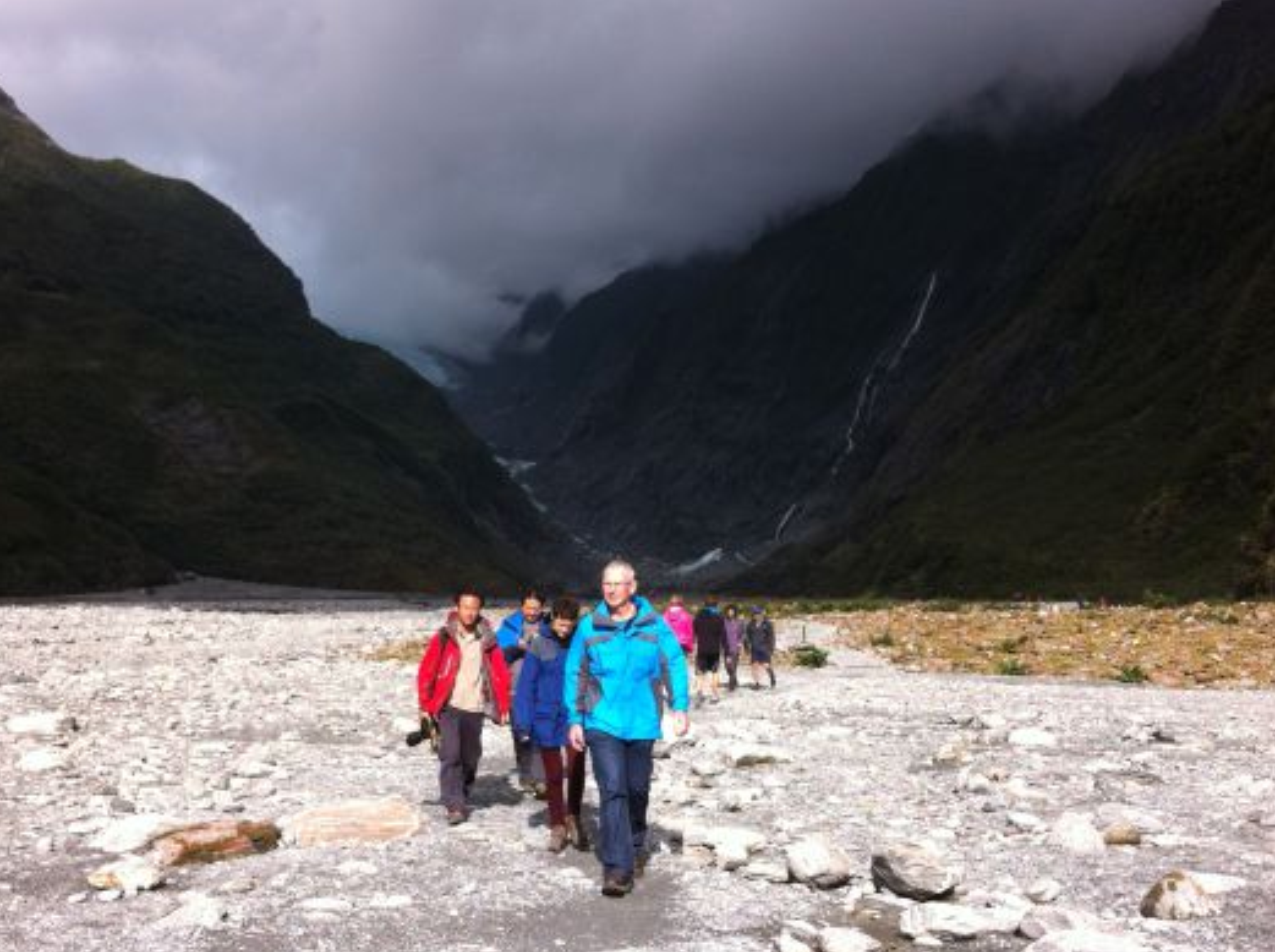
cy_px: 463
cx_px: 536
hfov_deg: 43.8
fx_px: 1581
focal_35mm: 43
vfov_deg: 33.5
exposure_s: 1/887
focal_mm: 3.85
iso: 80
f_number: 2.8
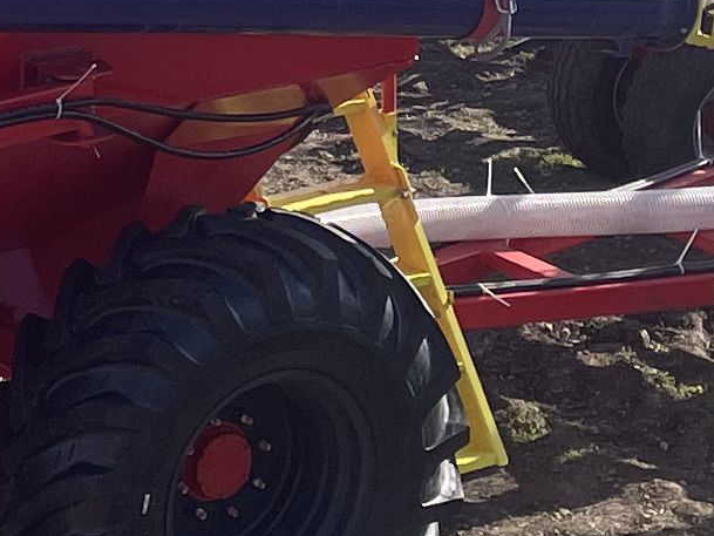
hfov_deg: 11.3
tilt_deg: -12.3
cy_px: -230
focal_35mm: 172
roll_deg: +0.7
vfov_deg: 8.5
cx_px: -122
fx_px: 3548
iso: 32
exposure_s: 1/3610
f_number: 1.6
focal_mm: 4.2
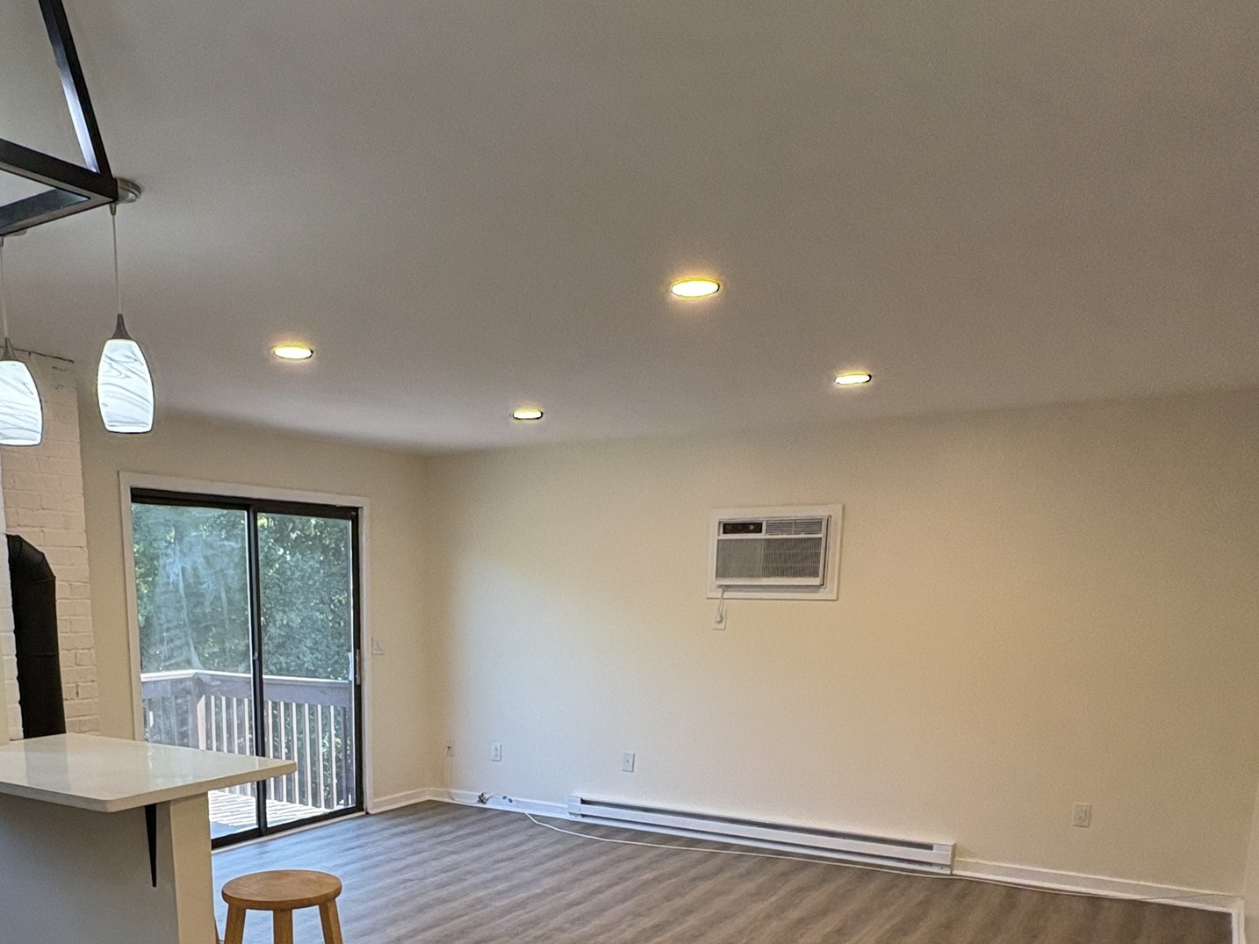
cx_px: 486
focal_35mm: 30
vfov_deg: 43.8
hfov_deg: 59.3
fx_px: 1091
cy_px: 798
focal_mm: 2.22
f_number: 2.2
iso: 200
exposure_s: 1/120
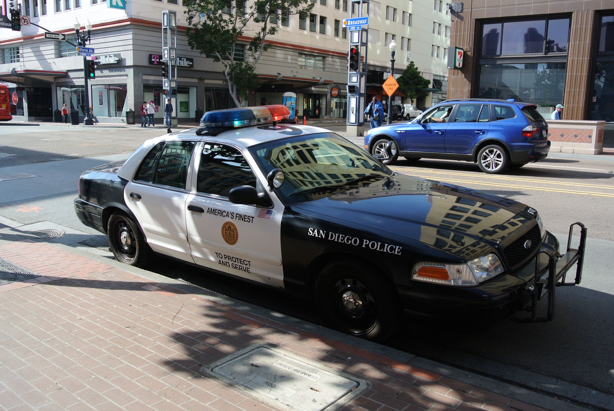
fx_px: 512
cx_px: 307
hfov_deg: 61.9
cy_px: 206
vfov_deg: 43.7
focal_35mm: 30
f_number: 4.5
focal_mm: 11.4
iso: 100
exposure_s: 1/320
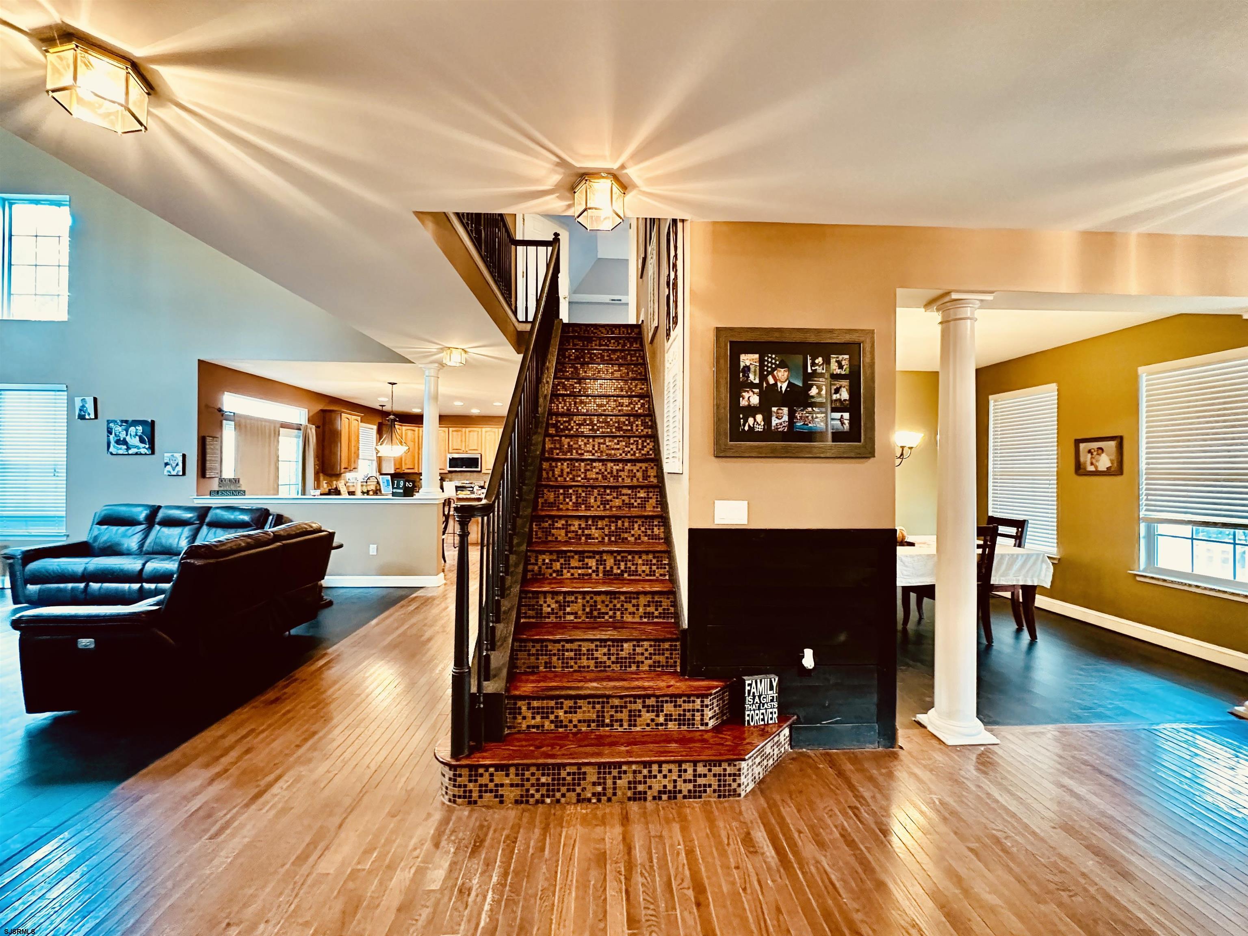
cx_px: 624
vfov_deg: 85.7
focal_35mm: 14
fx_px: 505
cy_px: 468
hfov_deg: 102.1
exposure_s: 1/60
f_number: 2.2
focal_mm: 2.22
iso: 800
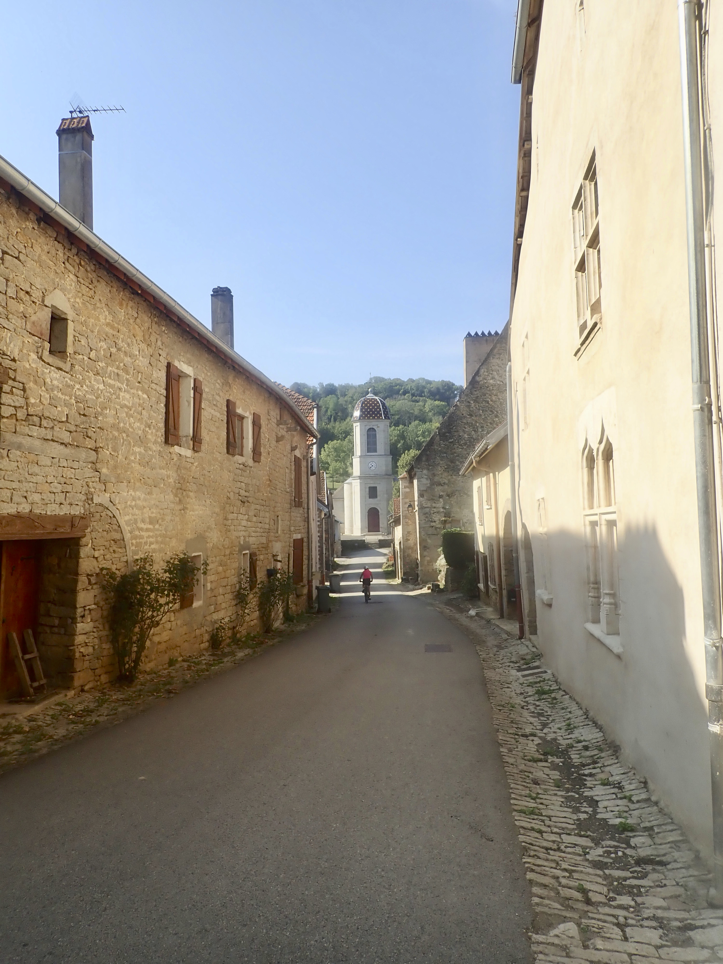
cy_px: 482
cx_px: 362
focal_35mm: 25
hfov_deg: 54.9
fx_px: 696
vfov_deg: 69.4
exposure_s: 1/1000
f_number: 2.8
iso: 100
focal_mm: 4.5
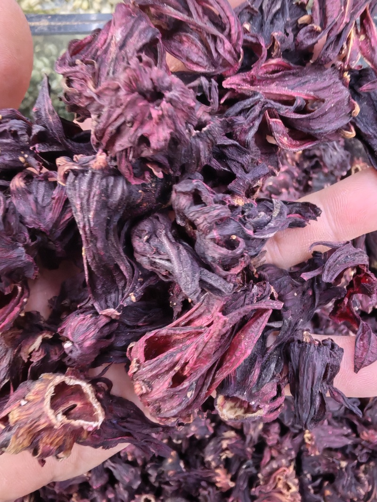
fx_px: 392
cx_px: 188
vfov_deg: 65.3
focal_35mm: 27
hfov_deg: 51.3
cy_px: 251
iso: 320
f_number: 2.2
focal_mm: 1.96
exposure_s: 1/20
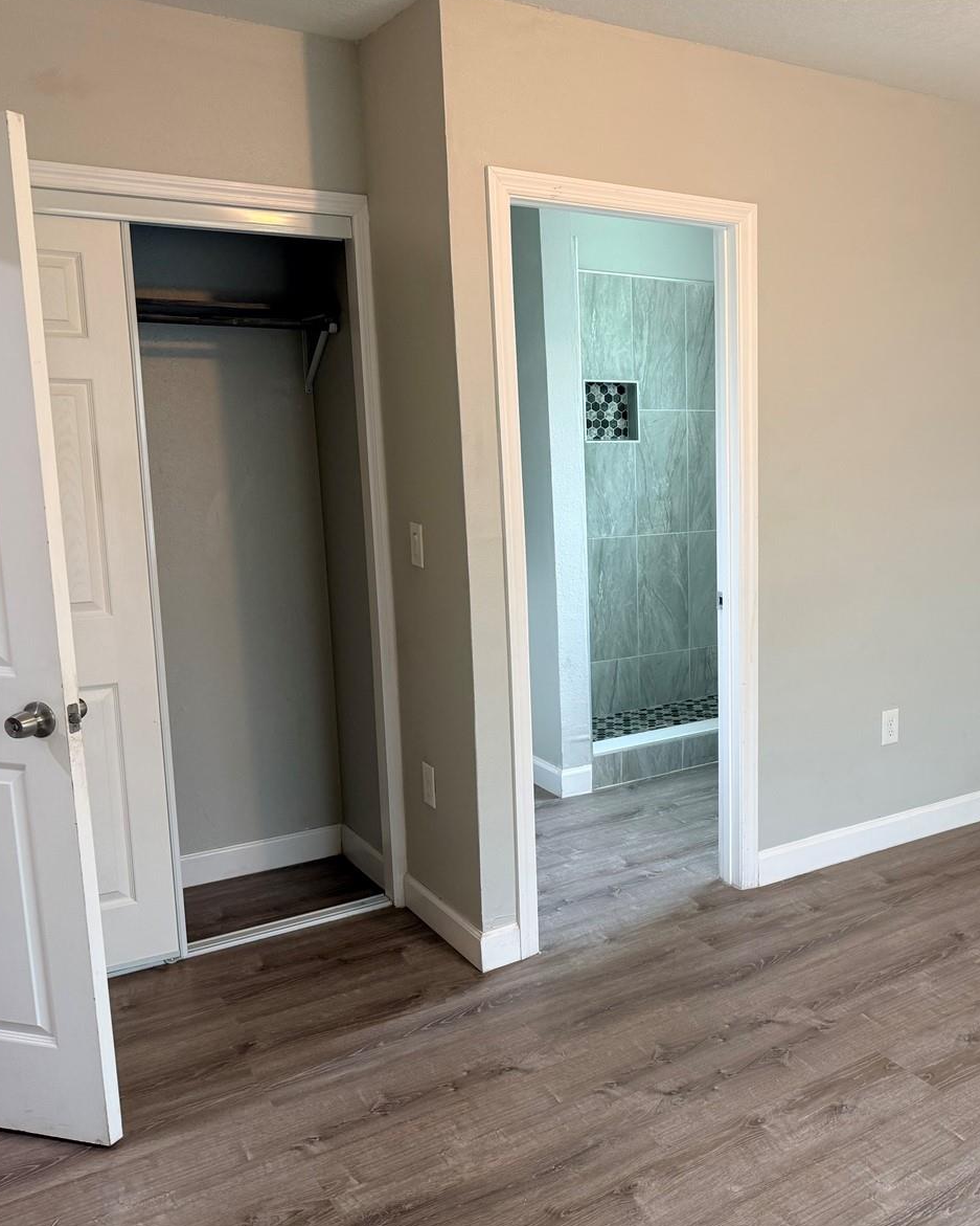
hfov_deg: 43.8
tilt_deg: -9.9
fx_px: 1160
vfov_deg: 55.7
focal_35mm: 32
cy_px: 621
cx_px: 772
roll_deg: -0.5
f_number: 1.78
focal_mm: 6.76
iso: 160
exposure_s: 1/60
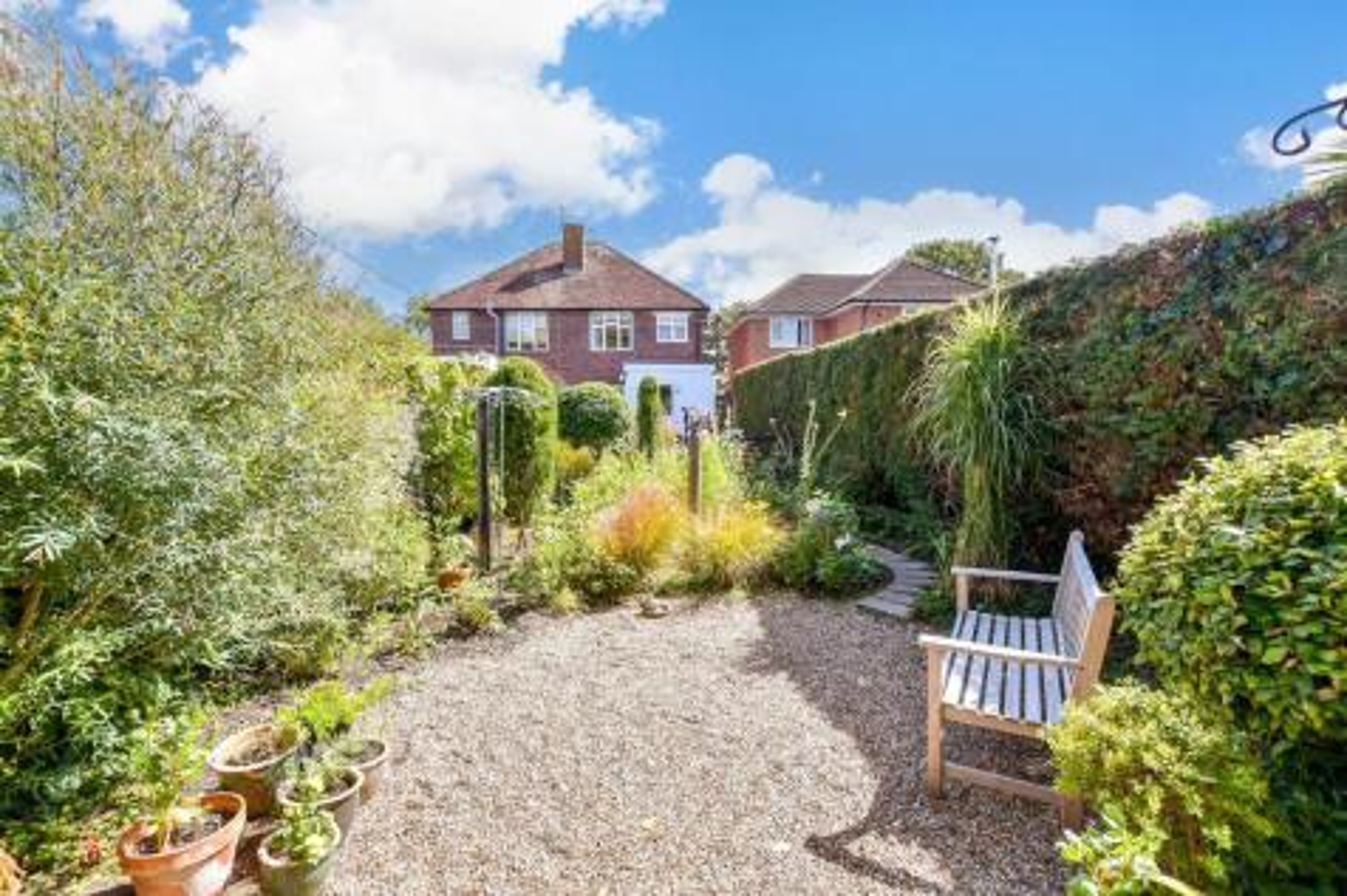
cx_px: 674
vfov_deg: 77.3
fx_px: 561
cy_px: 448
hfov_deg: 100.4
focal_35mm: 15
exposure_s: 1/250
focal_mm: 10
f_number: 6.3
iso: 160
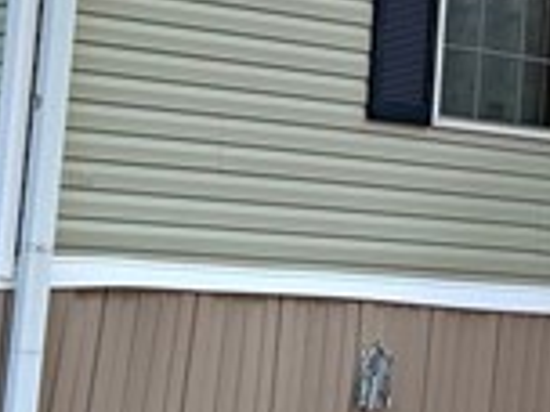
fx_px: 2574
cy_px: -83
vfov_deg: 9.0
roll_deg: -1.6
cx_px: 789
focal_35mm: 162
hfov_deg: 11.7
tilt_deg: +9.3
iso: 64
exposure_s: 1/198
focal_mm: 6.76
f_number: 1.78
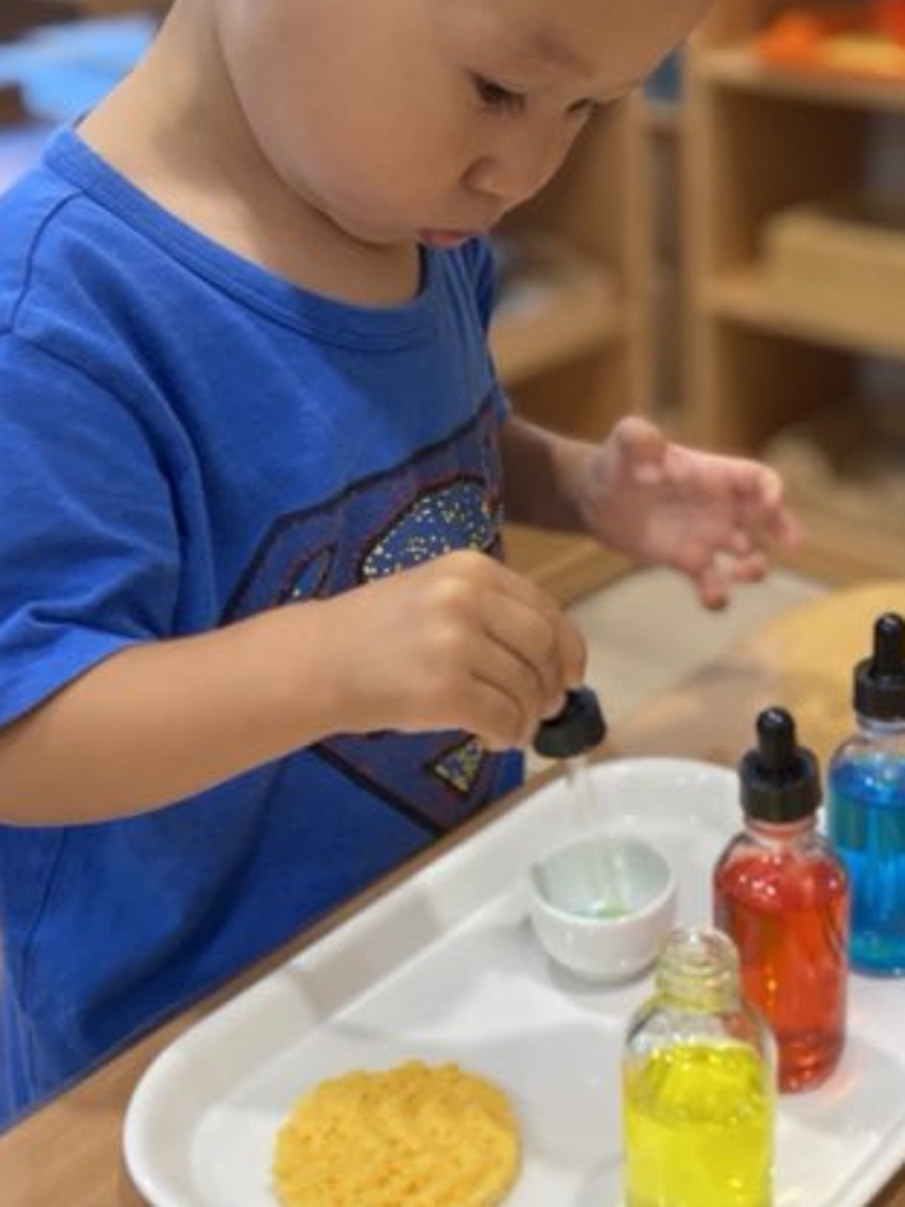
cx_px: 540
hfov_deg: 29.0
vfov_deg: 38.2
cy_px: 606
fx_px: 1743
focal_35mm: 50
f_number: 1.8
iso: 80
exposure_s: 1/50
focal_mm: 4.25
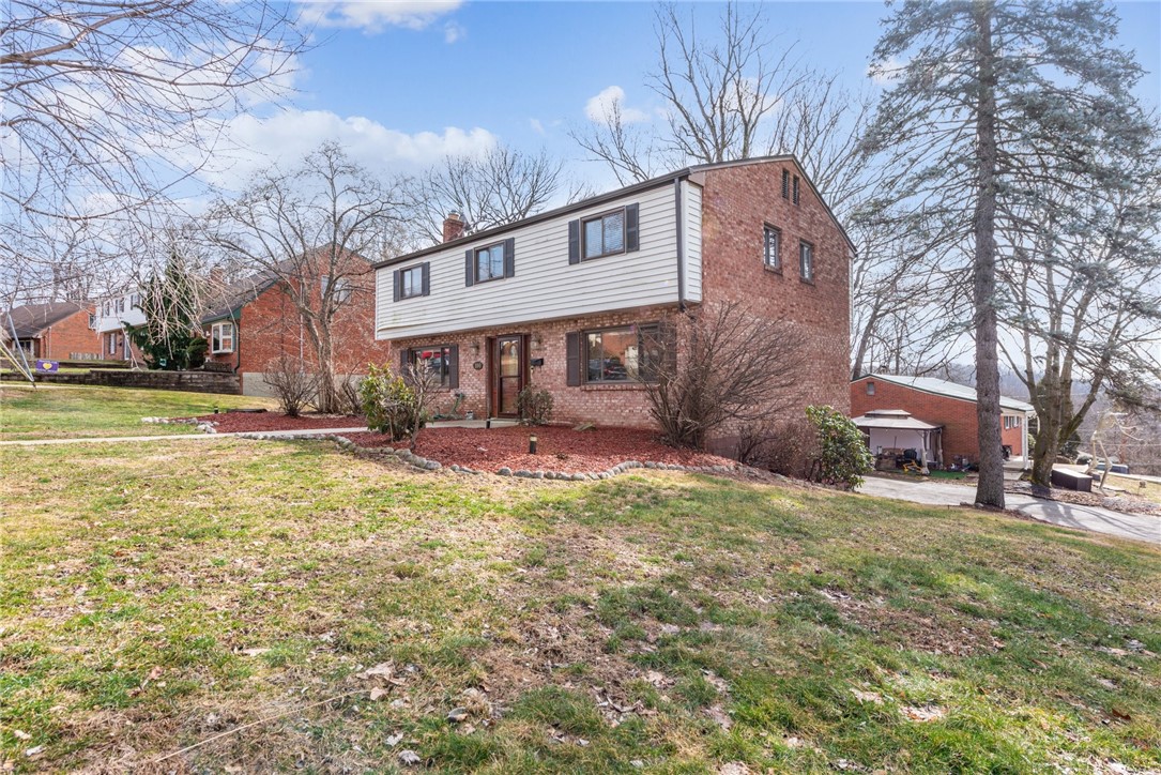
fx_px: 613
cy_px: 388
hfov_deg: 86.9
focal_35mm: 19
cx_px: 580
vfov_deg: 64.6
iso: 50
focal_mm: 19
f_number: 11
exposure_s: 1/50
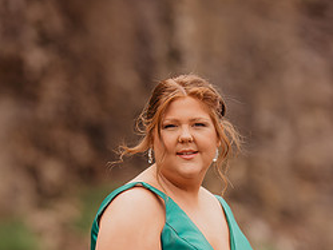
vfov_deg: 8.1
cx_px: 195
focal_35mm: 182
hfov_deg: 10.9
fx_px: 1752
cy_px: 213
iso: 200
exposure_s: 1/3200
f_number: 1.8
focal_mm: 105
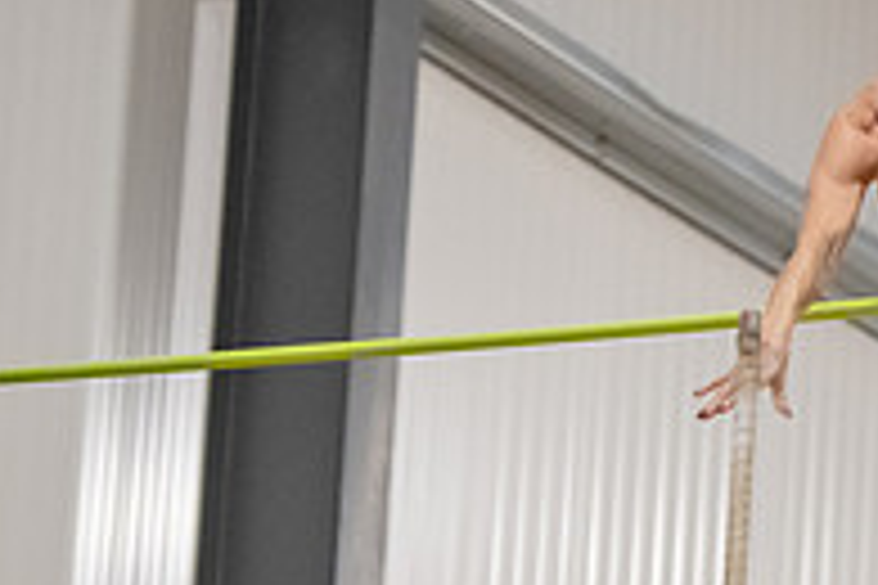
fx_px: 7975
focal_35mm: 327
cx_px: 1180
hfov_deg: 6.2
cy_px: 506
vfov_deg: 4.2
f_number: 2.8
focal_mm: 110
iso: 6400
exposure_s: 1/800
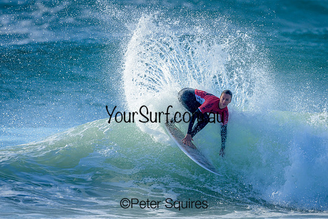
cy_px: 126
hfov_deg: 2.2
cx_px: 178
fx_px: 8388
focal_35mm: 920
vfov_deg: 1.5
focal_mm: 800
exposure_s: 1/2000
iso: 320
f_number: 6.3
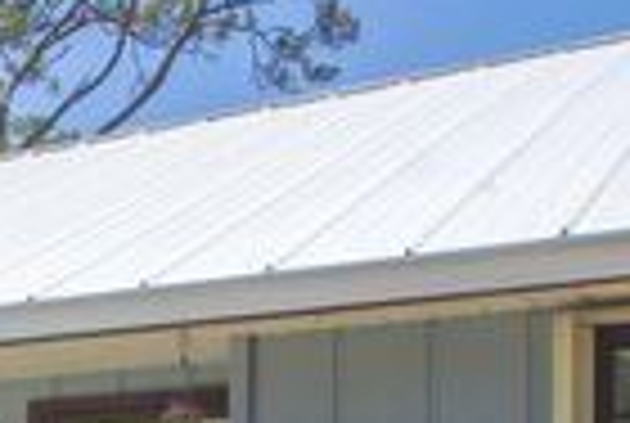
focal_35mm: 82
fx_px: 1438
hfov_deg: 21.8
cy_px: 547
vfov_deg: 15.9
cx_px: -225
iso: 320
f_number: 8
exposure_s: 1/640
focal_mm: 12
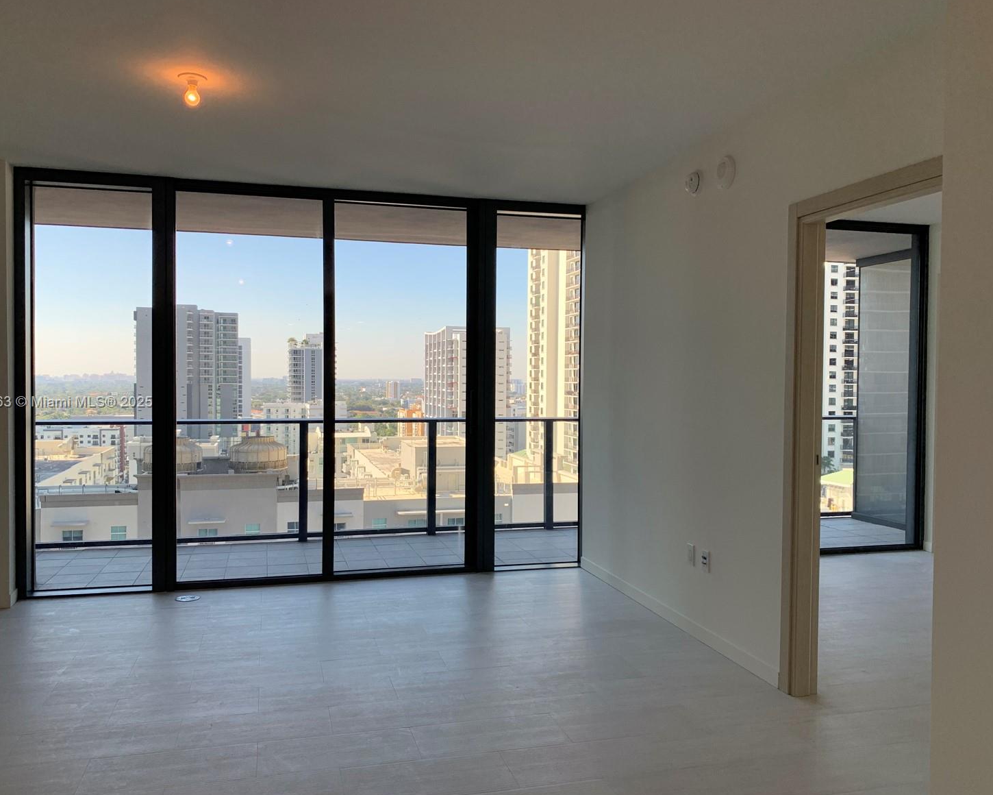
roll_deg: -0.5
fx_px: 823
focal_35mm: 28
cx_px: 481
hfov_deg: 62.2
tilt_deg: -1.7
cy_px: 403
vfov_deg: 51.5
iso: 25
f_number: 1.8
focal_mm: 4.25
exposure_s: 1/210
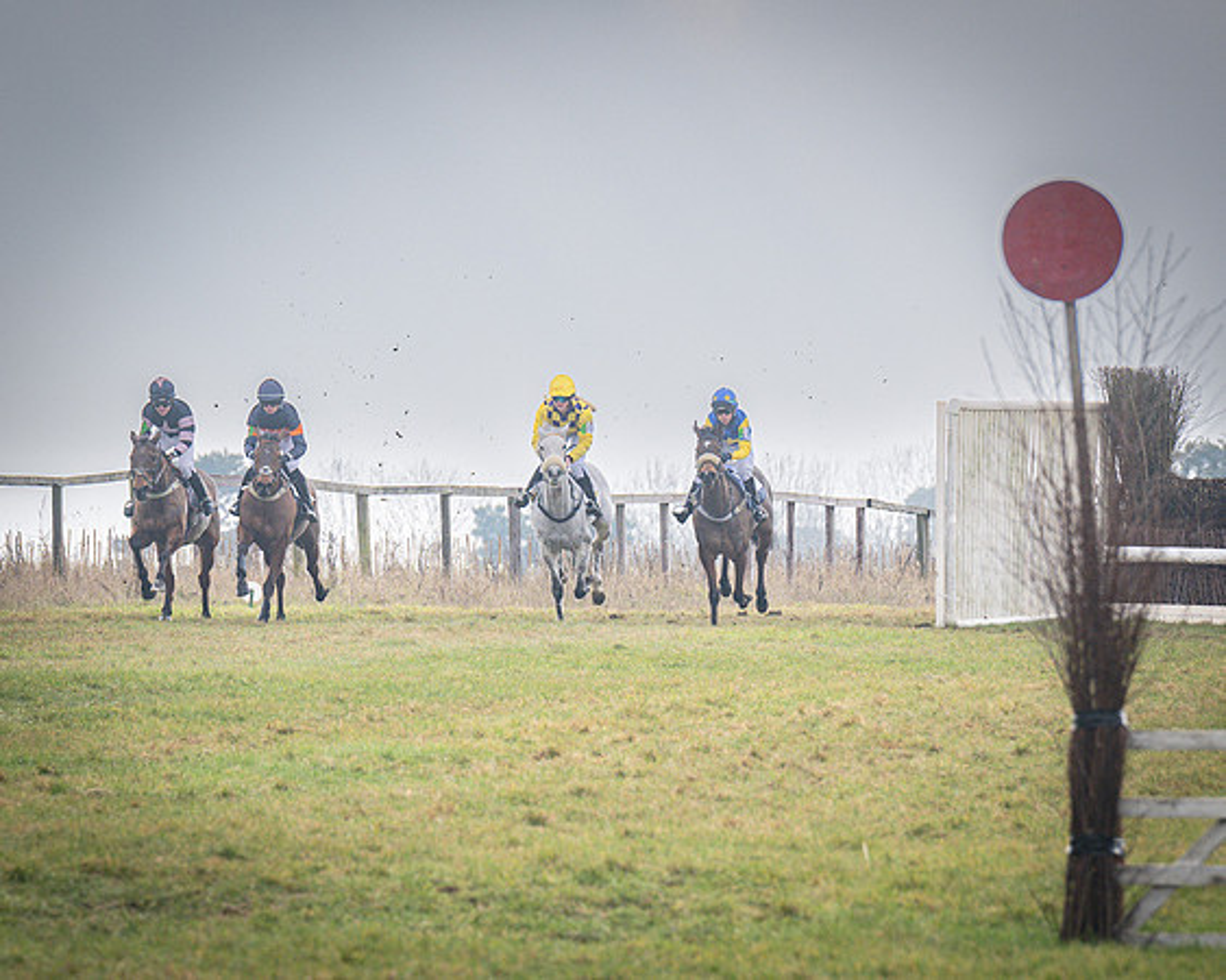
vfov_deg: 3.4
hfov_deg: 4.3
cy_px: 556
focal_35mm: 450
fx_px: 16337
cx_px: 381
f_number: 5
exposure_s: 1/1000
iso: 320
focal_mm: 200
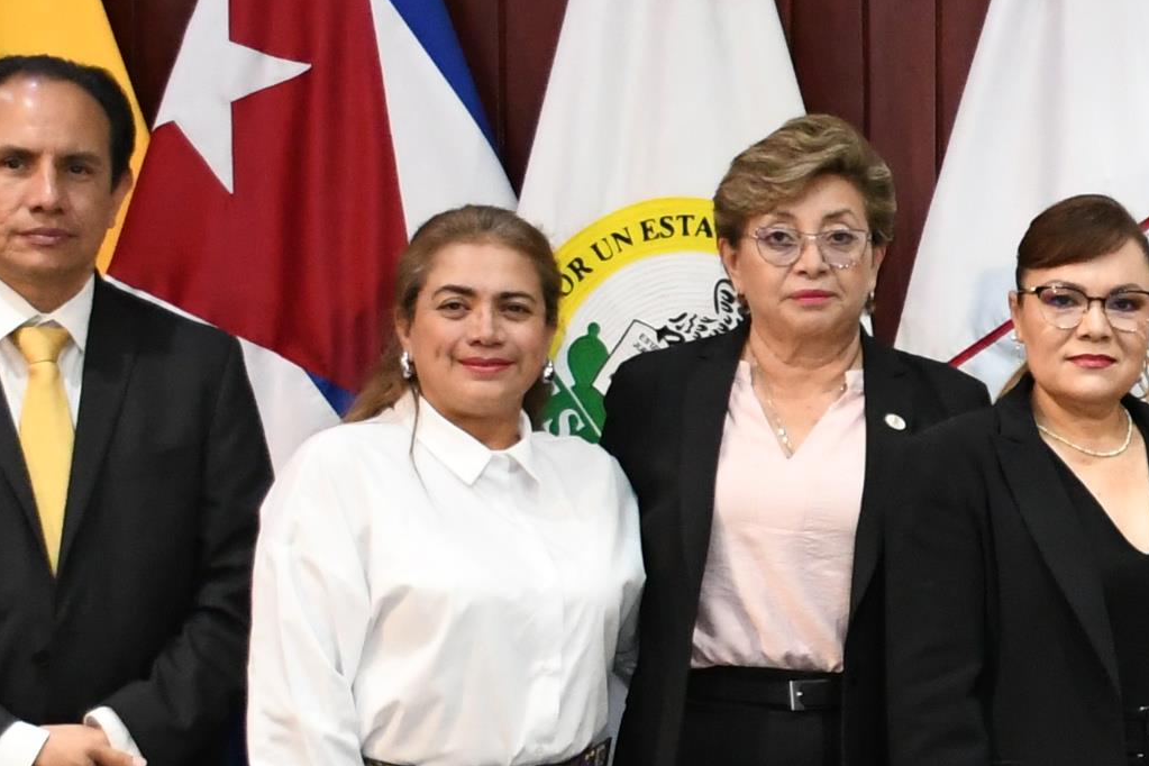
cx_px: 1478
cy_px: 551
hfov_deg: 13.5
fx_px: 4691
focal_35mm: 147
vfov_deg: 9.3
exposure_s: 1/100
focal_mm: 24
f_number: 3.8
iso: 2500
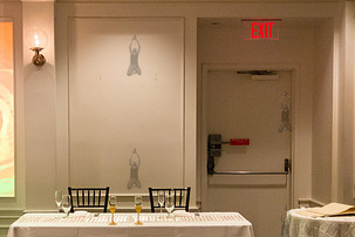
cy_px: 168
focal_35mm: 68
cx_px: 134
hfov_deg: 29.5
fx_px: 671
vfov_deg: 19.9
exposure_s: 1/500
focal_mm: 35
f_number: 2
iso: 4000
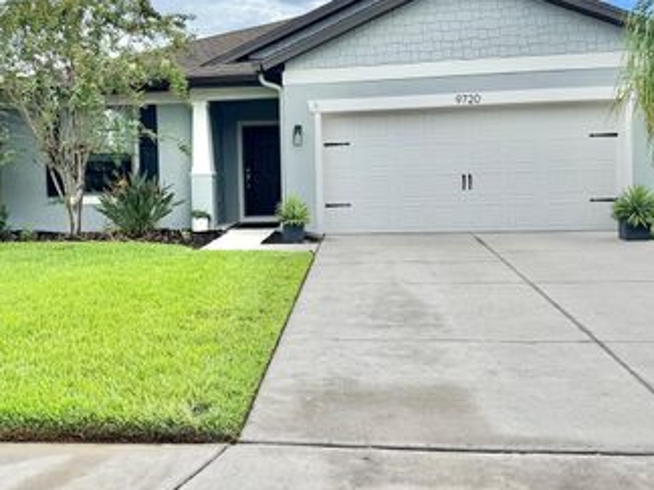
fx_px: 699
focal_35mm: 37
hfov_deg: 50.0
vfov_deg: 38.6
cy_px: 209
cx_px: 279
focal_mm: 6.76
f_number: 1.78
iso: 80
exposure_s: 1/3413
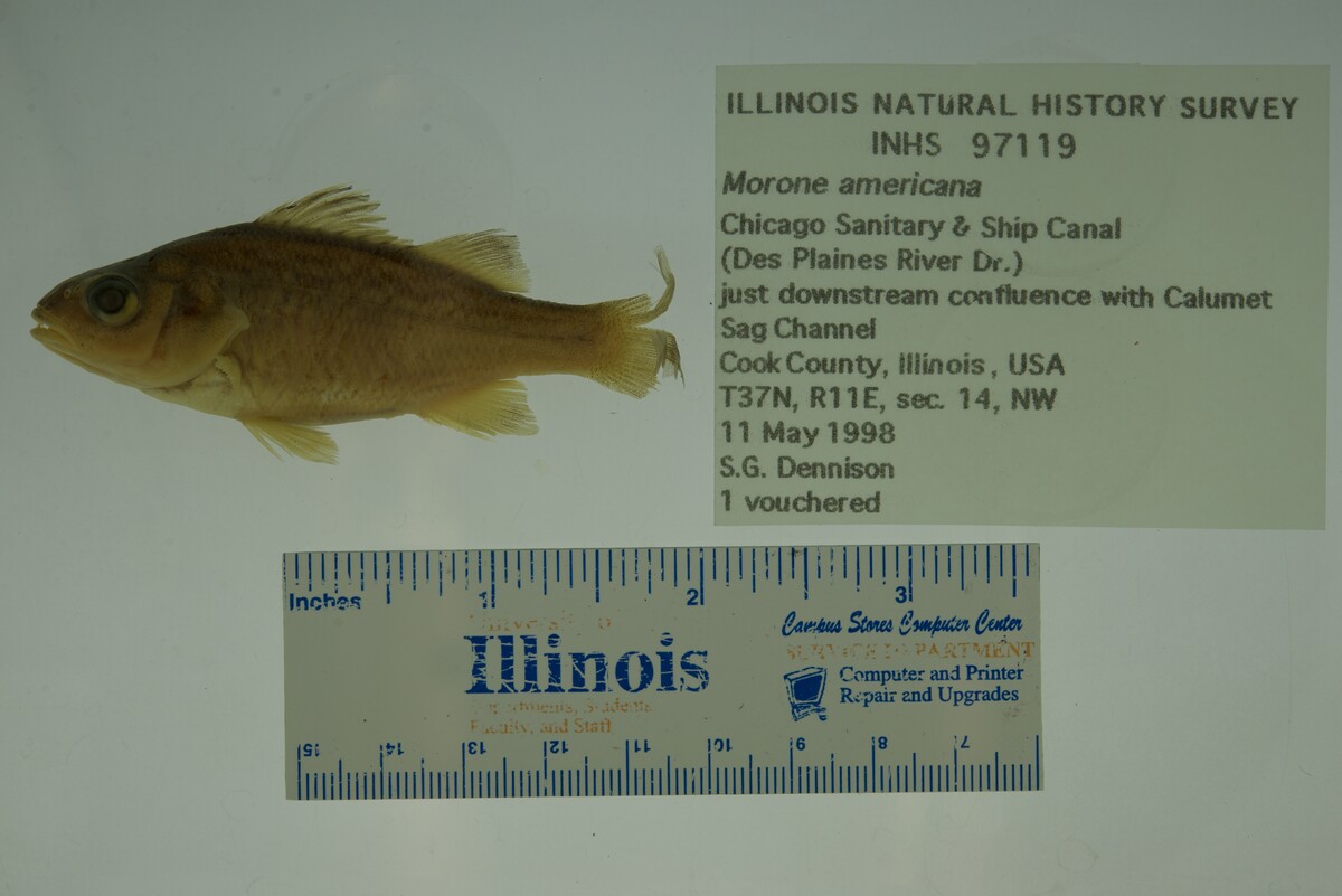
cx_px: 671
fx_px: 2237
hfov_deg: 33.4
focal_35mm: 60
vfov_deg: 22.6
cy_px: 448
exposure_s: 1/200
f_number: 10
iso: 100
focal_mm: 60
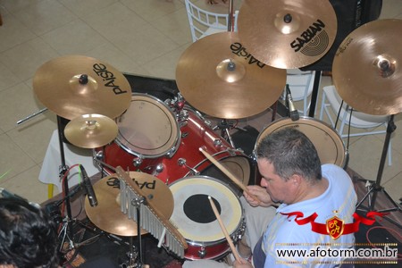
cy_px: 134
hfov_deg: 27.0
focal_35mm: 75
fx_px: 837
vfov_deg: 18.2
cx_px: 201
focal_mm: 50
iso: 3200
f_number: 4.8
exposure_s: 1/60
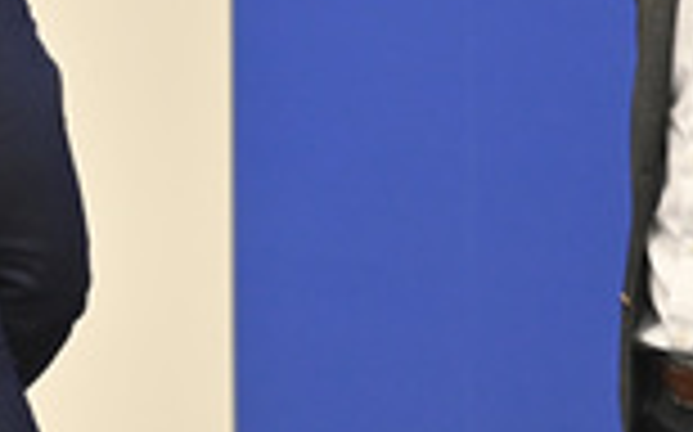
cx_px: 178
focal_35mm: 595
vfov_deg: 2.2
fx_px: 11229
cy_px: 135
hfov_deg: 3.5
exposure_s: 1/320
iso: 2000
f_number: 2.8
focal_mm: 200
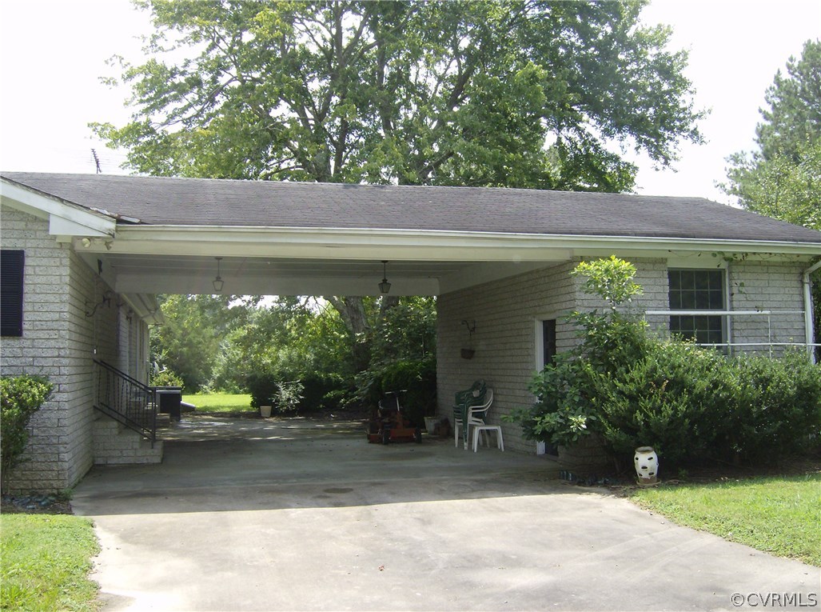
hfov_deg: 51.5
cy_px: 306
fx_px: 852
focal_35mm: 36
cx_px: 410
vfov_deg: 39.5
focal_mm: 6
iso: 100
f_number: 4.7
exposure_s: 1/226
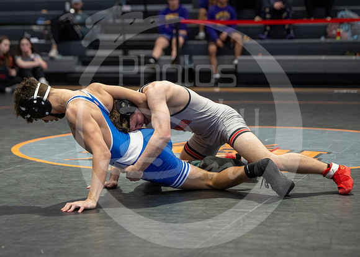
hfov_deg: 18.6
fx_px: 1097
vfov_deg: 13.4
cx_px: 134
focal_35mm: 107
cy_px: 160
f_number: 2.8
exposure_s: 1/1000
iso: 3200
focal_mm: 77
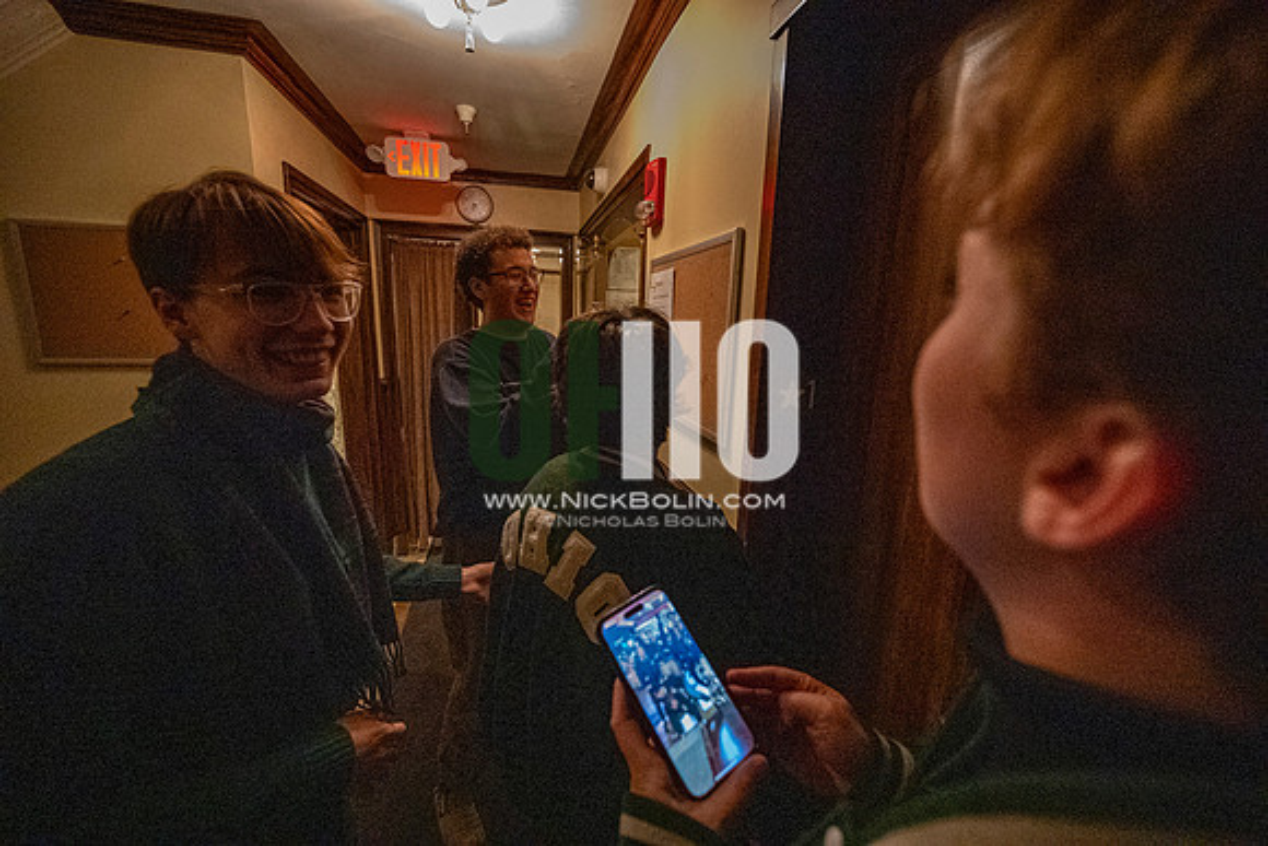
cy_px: 423
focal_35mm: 14
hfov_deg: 104.2
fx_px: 493
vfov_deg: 81.2
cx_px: 634
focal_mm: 14
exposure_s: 1/160
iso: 32254
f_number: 4
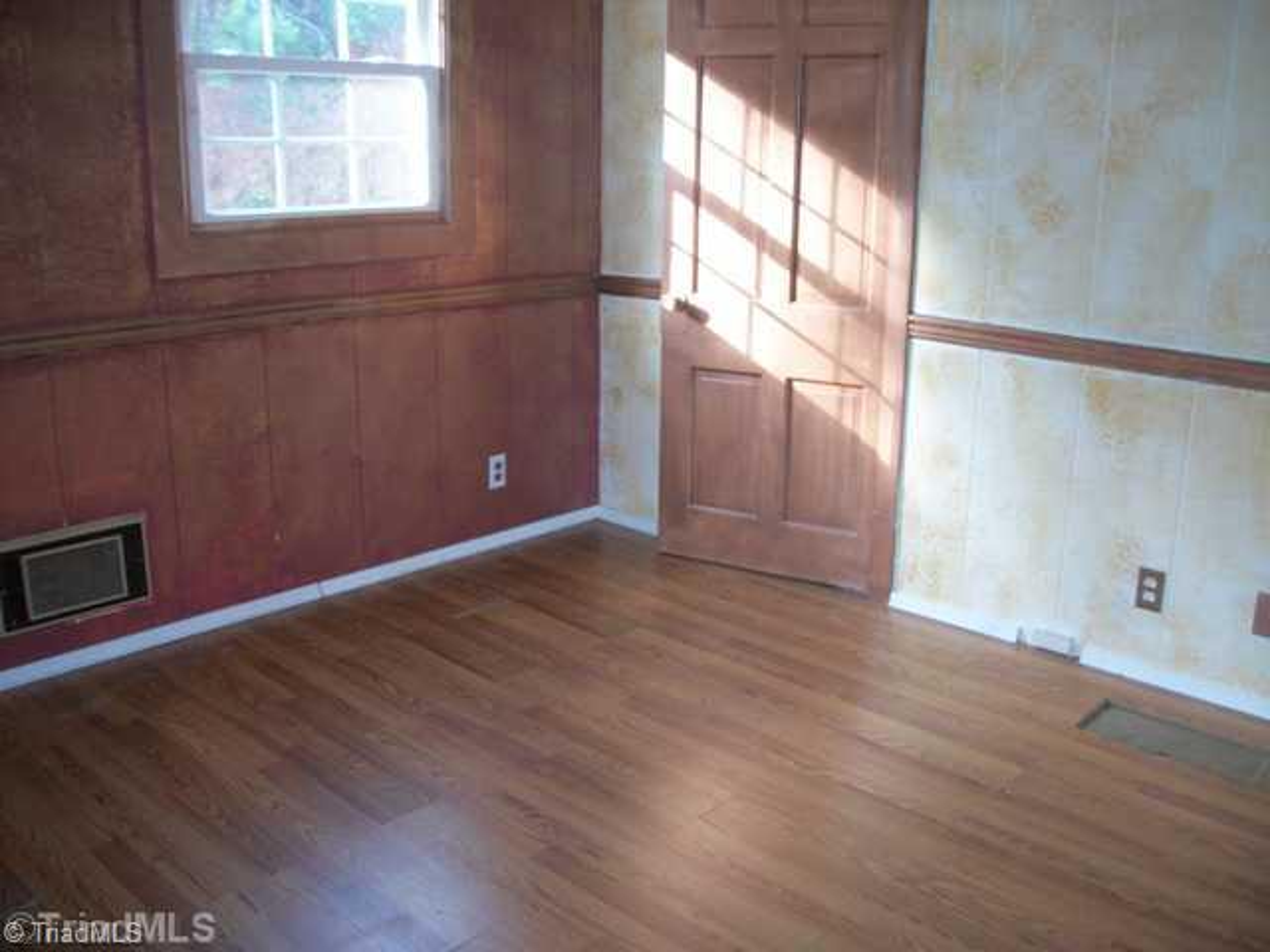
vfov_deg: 44.2
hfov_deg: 56.8
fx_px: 1174
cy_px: 476
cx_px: 635
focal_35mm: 32
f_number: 2.9
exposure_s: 1/30
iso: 160
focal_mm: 5.7
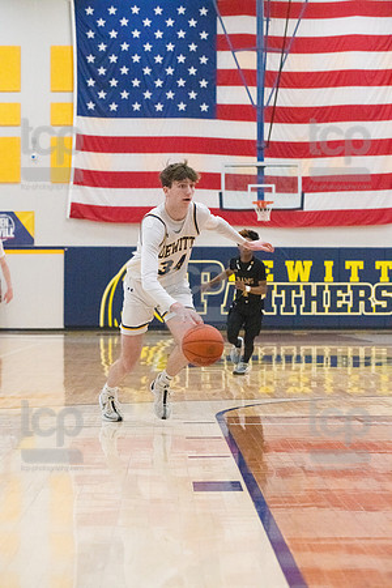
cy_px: 294
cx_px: 196
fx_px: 1339
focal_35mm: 82
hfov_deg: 16.7
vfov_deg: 24.8
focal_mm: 82
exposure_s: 1/1600
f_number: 4.5
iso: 10000
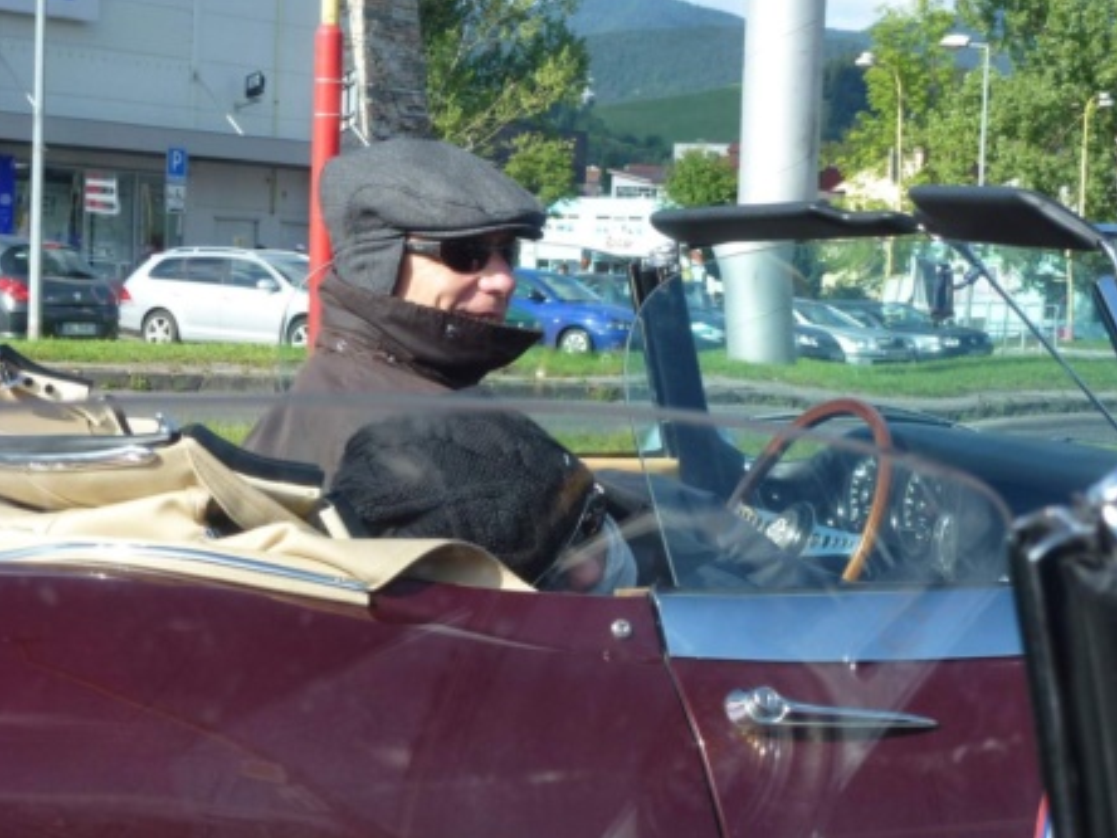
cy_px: 409
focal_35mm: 80
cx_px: 621
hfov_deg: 24.4
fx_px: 2581
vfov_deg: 18.4
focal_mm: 12.7
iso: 100
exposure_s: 1/320
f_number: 4.7
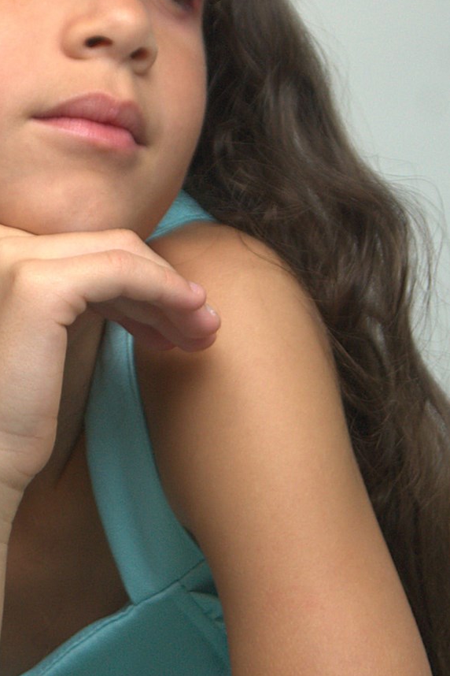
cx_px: 65
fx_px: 3244
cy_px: 356
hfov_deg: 7.9
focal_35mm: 173
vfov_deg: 11.9
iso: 320
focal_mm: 55
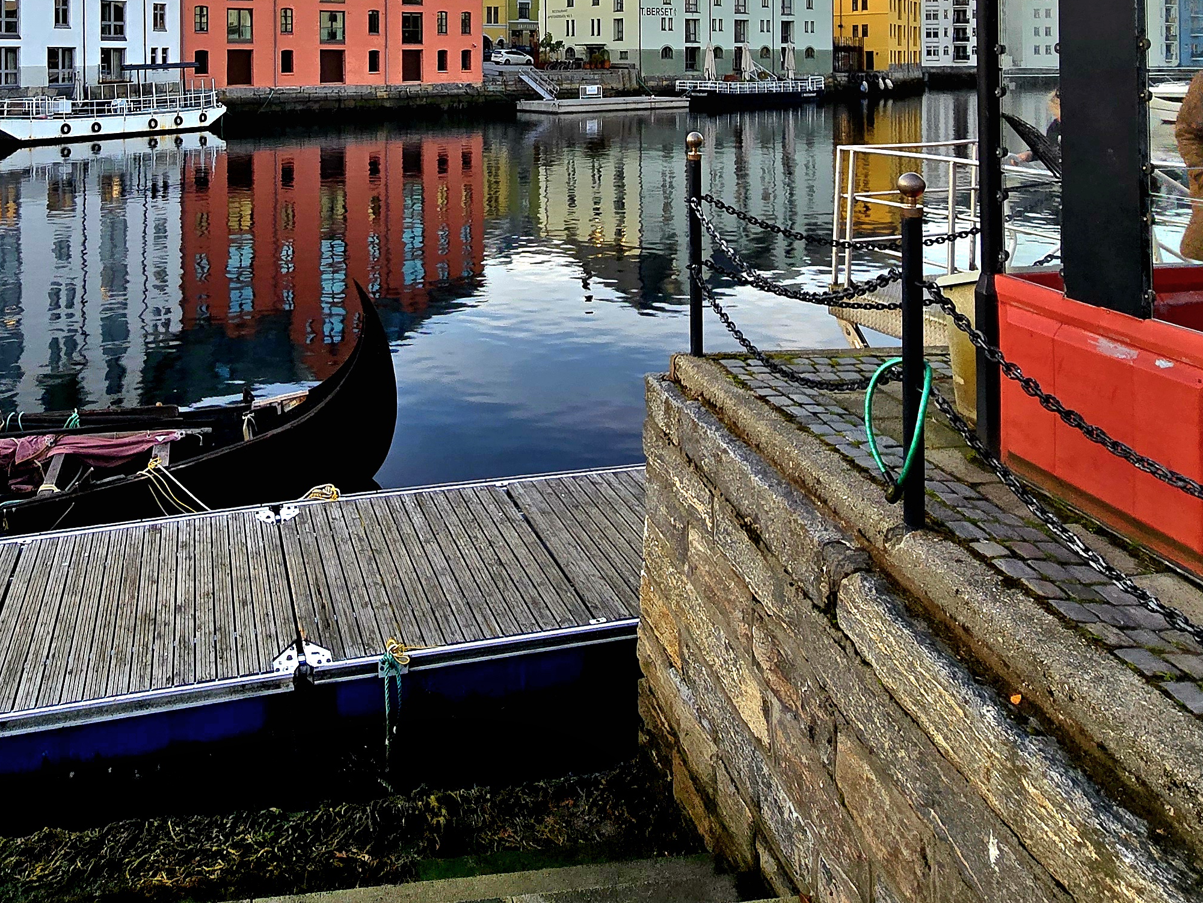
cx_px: 426
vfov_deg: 46.4
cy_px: 47
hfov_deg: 65.9
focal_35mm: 26
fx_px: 904
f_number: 2.2
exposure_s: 1/227
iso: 50
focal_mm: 2.2
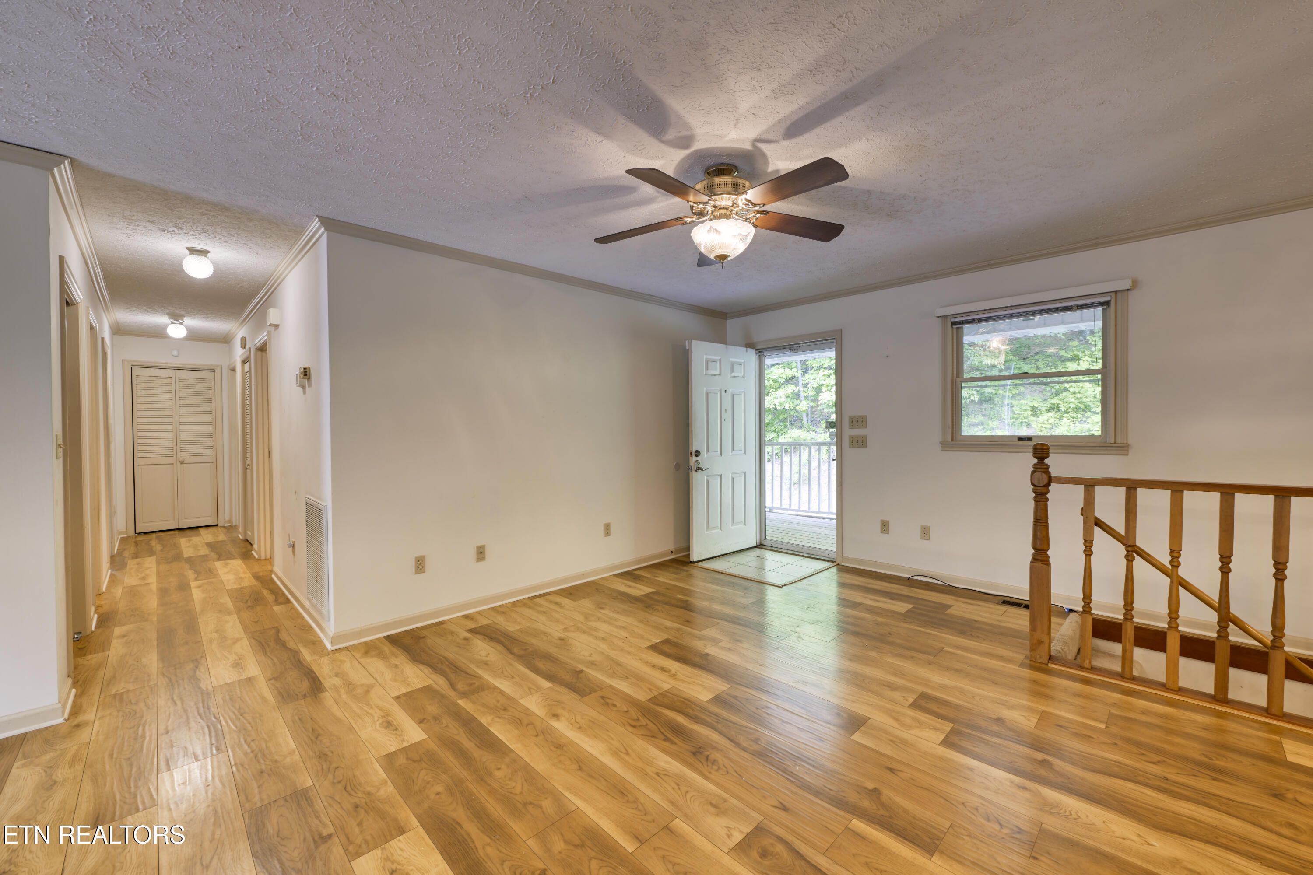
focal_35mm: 14
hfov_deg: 104.3
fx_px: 511
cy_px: 438
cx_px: 656
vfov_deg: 81.2
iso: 100
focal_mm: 14
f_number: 8
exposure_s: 1/1.3
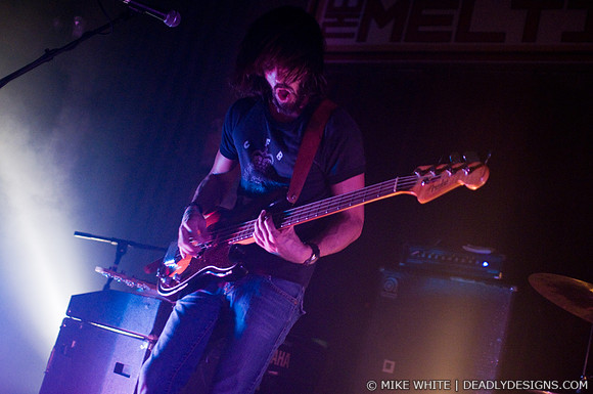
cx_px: 296
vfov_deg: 29.8
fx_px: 740
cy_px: 197
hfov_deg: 43.7
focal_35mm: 45
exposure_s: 1/160
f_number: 1.4
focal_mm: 30
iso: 1000
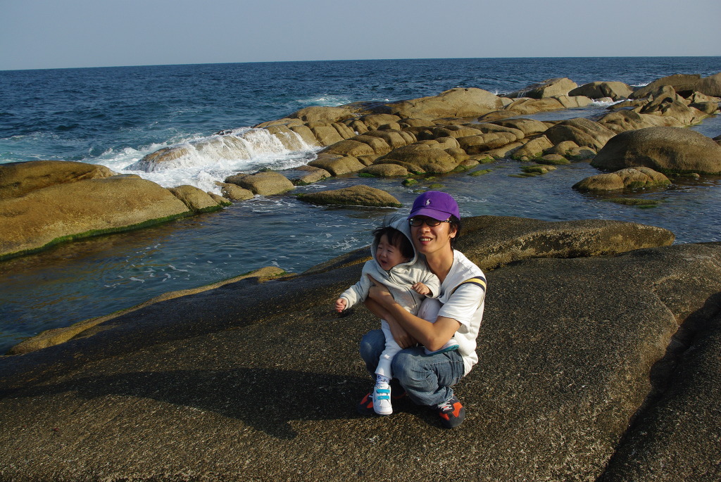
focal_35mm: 31
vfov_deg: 42.4
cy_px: 241
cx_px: 360
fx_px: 621
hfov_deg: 60.2
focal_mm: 21.25
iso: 200
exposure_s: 1/350
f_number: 8
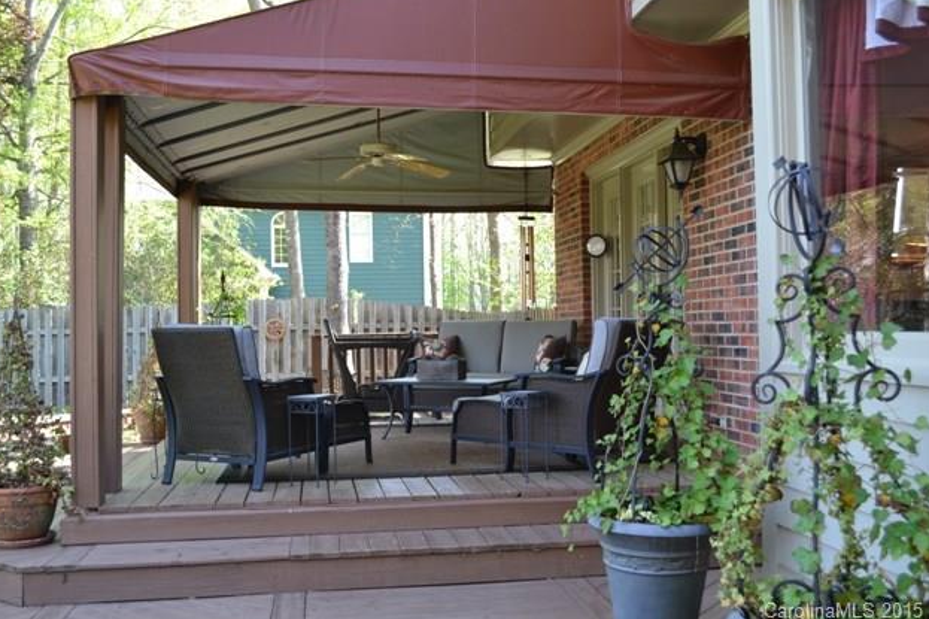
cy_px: 307
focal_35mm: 37
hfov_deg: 51.9
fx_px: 954
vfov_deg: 35.9
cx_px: 458
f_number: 5.6
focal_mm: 24
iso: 400
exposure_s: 1/125
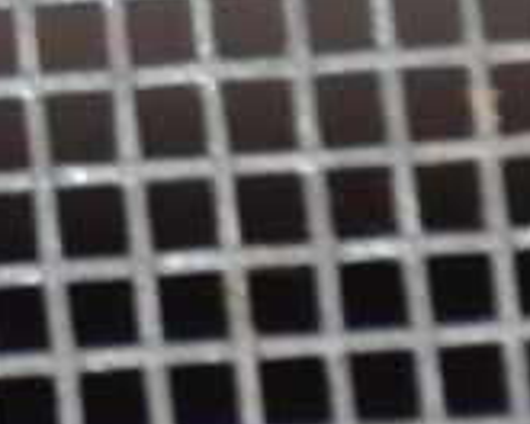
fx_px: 18023
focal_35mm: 1149
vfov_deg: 1.3
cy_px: -218
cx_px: -426
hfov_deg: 1.7
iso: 320
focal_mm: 140
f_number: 7.1
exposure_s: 1/60
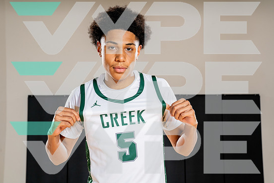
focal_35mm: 73
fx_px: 556
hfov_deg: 27.7
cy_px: 88
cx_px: 137
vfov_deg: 18.7
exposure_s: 1/250
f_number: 7.1
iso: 250
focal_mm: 70
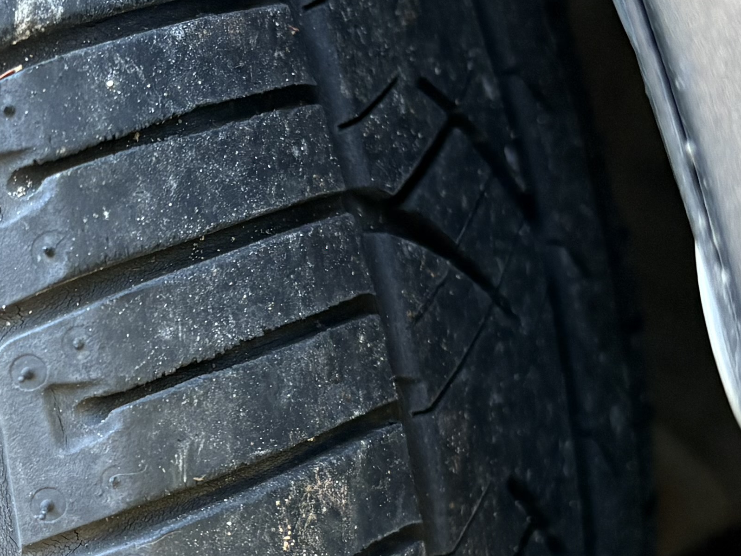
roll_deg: +2.9
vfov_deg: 15.8
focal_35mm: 93
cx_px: -38
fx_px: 1991
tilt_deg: -18.2
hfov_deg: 20.3
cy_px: 410
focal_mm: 5.96
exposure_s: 1/60
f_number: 1.6
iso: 250
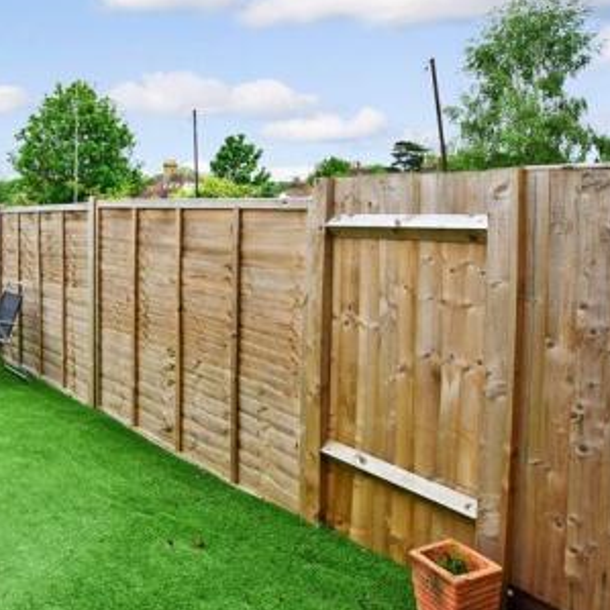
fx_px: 558
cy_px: 223
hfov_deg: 49.1
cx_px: 29
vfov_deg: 56.5
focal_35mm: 28
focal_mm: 10
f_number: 13
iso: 400
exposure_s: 1/125
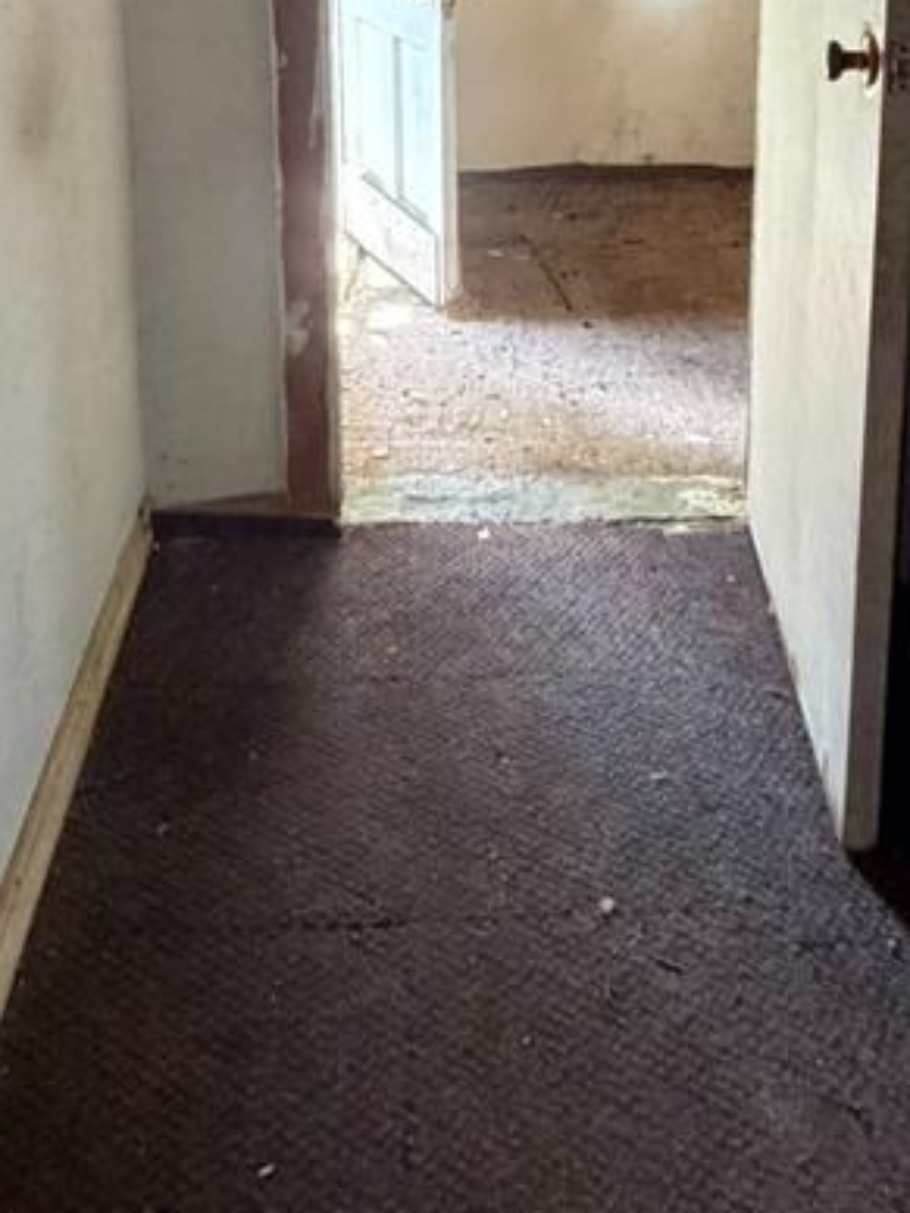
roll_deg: +1.7
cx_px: 428
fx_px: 1367
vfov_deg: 42.9
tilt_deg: -10.1
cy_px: 72
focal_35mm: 39
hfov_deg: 36.8
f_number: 2.2
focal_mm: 2.22
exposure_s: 1/60
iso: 500
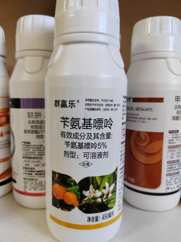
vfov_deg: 65.3
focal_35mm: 27
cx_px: 90
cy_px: 121
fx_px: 188
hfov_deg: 51.3
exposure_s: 1/100
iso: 1600
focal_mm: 6.14
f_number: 1.8
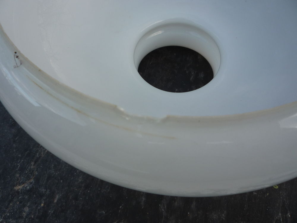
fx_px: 257
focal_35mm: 30
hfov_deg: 60.0
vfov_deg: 46.8
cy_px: 112
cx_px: 148
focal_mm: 5.2
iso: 100
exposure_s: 1/80
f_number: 3.3
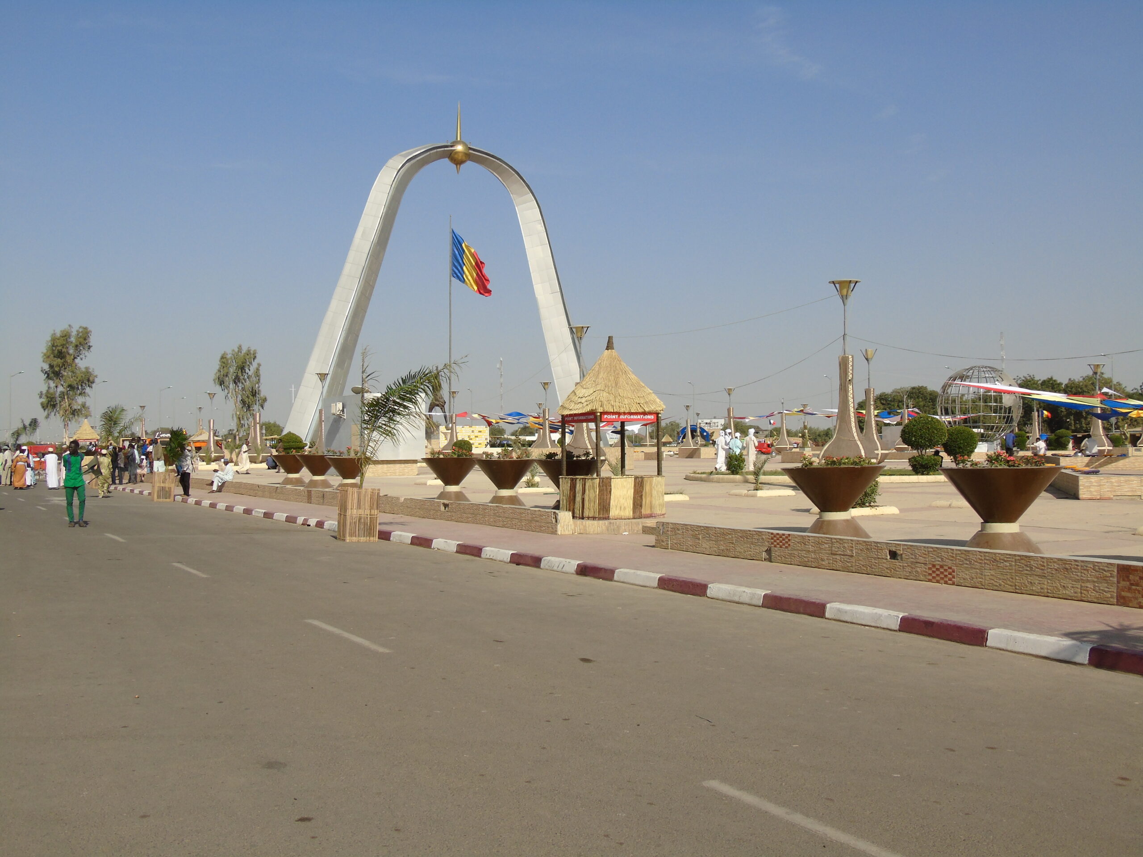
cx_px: 572
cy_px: 428
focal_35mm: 34
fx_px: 1123
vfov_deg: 41.8
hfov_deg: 54.0
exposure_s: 1/1250
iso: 80
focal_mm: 6.1
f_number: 3.8
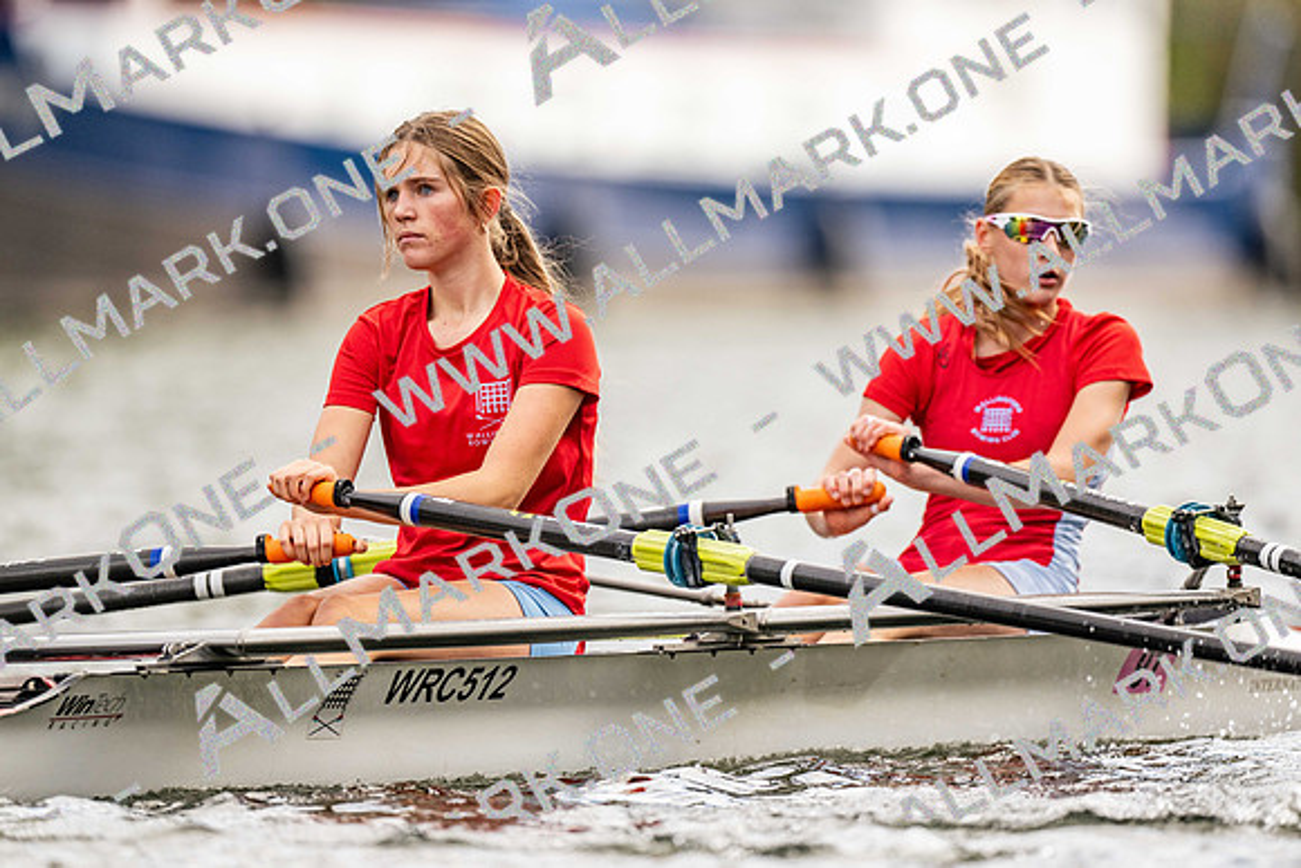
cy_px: 434
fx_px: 21687
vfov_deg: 2.3
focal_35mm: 600
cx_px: 650
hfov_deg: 3.4
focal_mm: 600
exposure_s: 1/2500
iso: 560
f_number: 4
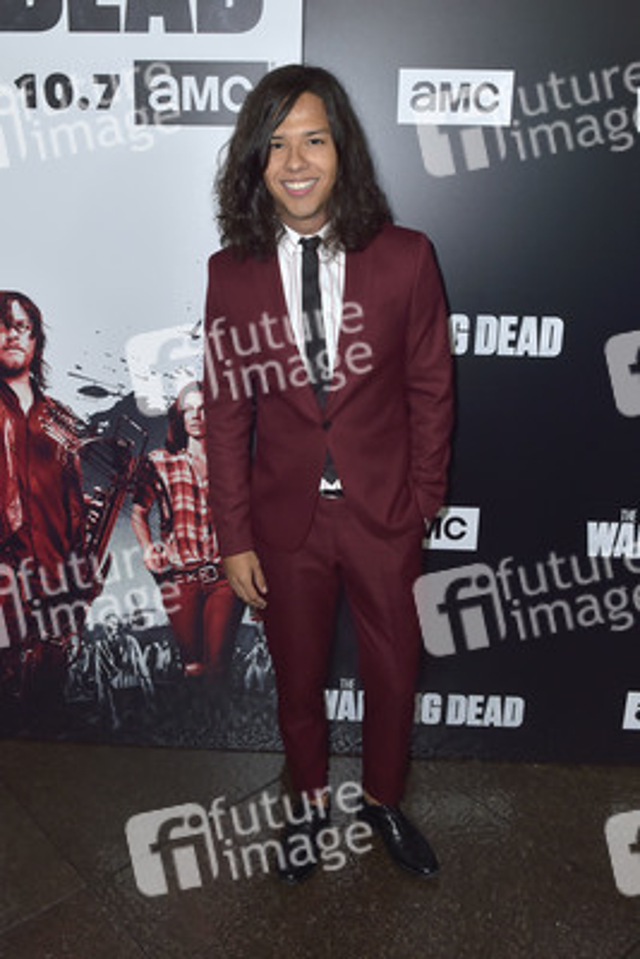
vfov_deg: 65.5
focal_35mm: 28
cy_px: 480
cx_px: 320
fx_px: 746
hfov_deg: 46.4
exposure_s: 1/200
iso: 400
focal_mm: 28
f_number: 5.6
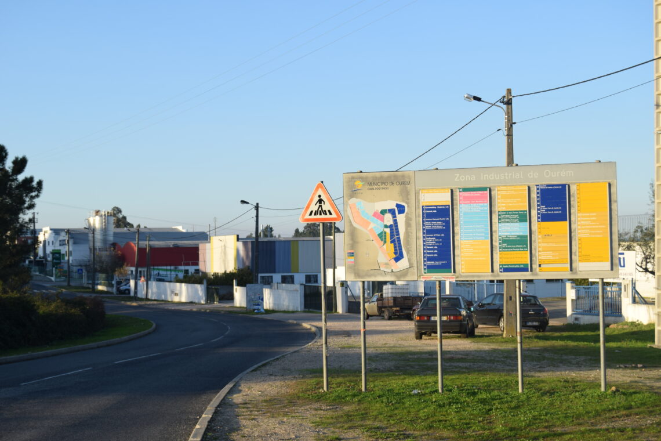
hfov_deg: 35.1
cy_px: 220
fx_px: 1047
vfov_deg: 23.8
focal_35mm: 57
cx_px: 330
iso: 200
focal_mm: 38
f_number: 8
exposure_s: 1/250
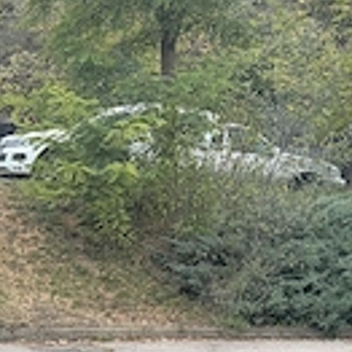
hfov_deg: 13.5
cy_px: 559
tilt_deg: -15.0
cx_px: -406
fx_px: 1208
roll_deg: -0.1
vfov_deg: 15.1
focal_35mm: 105
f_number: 1.6
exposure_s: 1/121
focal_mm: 5.96
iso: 40
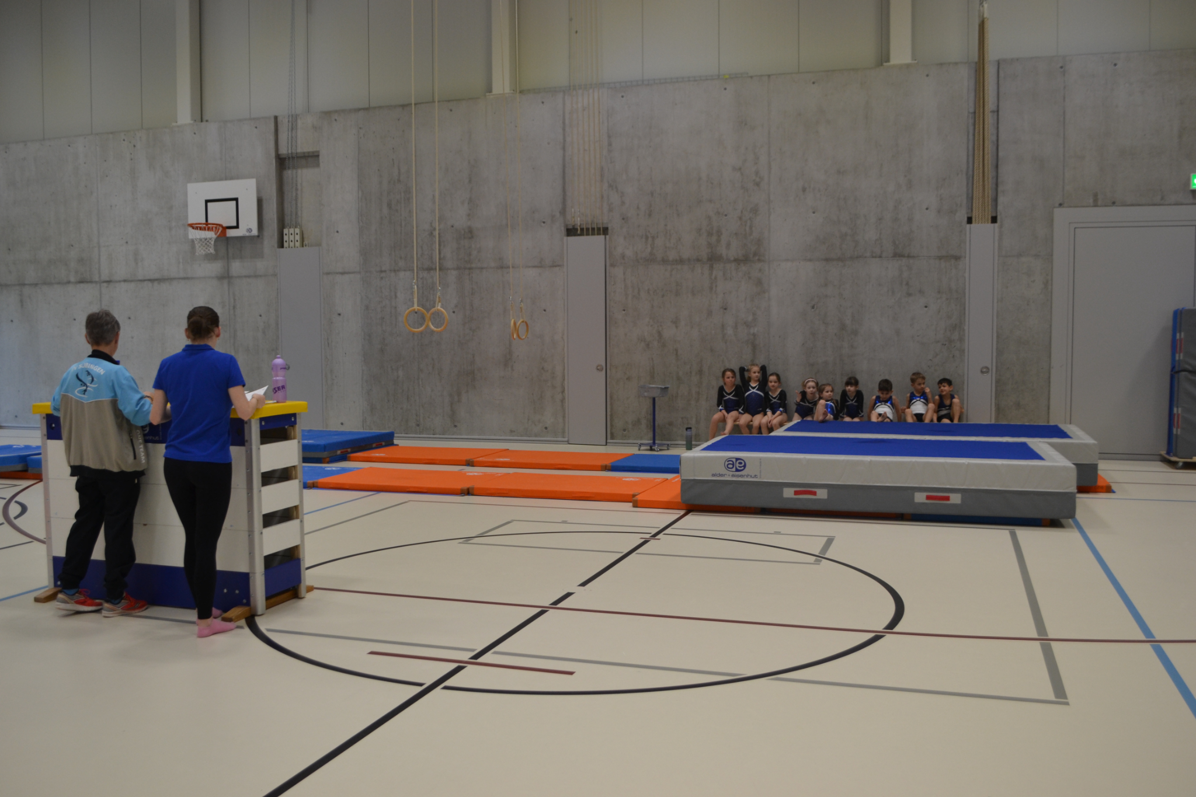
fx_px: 1096
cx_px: 598
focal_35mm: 33
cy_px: 398
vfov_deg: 40.0
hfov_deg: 57.2
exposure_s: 1/80
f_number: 4.5
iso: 400
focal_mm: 22
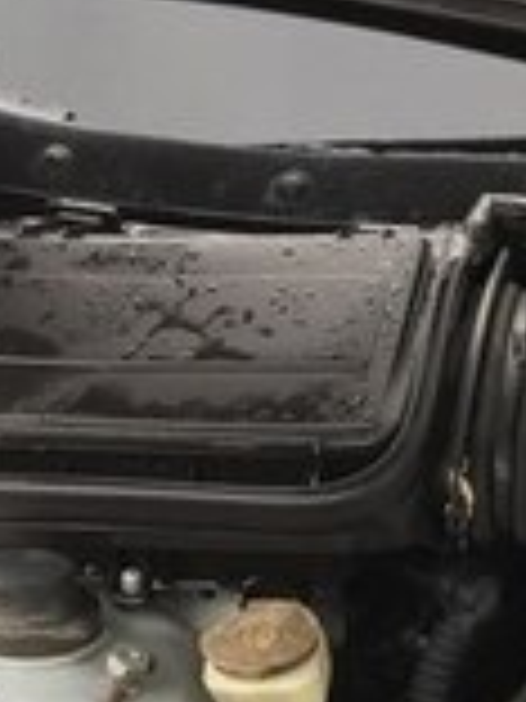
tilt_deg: -41.6
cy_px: 1006
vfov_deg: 15.0
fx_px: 2492
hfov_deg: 11.2
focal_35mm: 123
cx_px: 953
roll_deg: -0.8
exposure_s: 1/100
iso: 32
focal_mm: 4.15
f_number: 2.2
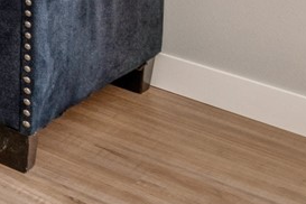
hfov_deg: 11.3
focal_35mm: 87
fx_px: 739
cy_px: -319
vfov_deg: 11.9
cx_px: -630
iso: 200
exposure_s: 1/15
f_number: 8
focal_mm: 14
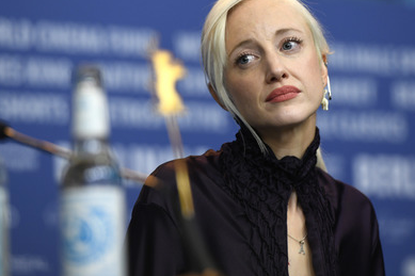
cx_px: 209
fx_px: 2673
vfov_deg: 5.9
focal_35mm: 232
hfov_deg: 8.9
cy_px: 124
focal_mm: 200
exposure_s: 1/400
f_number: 3.5
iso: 1250
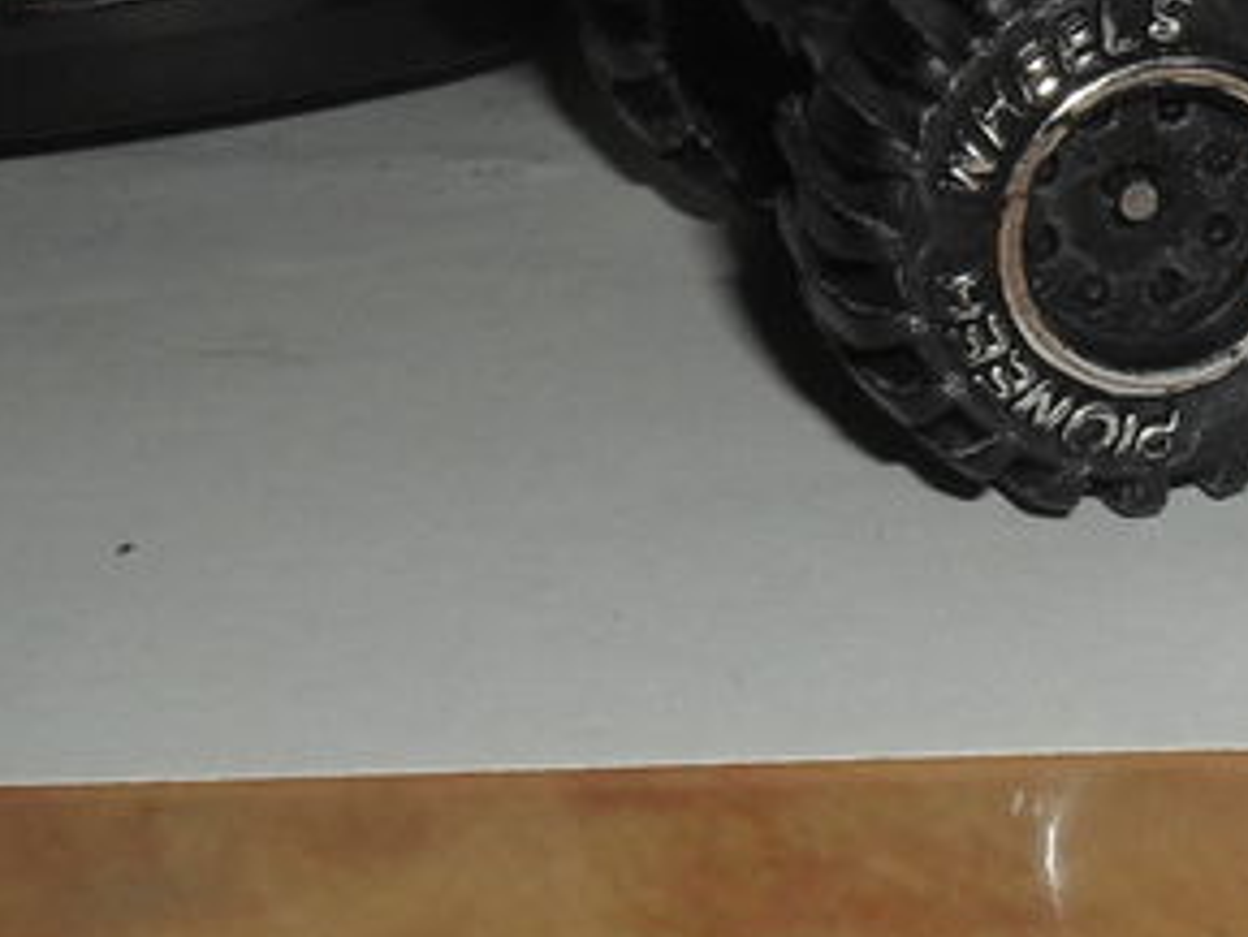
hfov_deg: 15.9
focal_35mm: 121
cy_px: 363
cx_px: 1321
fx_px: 4364
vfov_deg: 12.2
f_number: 8.4
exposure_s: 1/45
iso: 100
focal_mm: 6.3
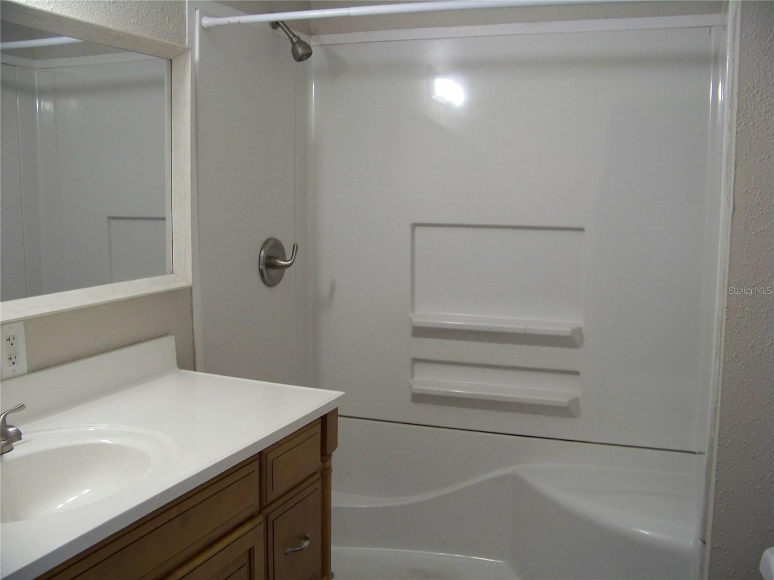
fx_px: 805
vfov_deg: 39.7
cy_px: 290
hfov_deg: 51.4
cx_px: 387
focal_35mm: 36
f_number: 2.8
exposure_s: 1/30
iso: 179
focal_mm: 5.85
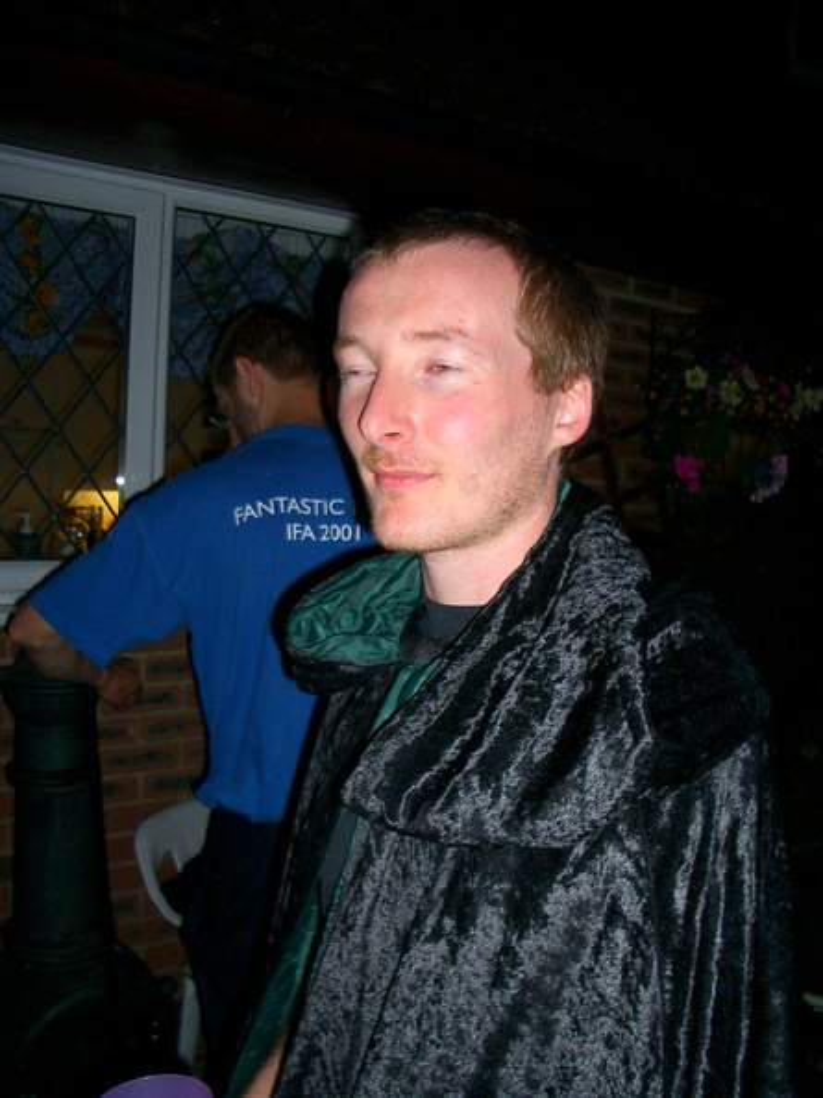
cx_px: 412
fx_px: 1110
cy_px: 549
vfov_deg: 52.6
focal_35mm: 35
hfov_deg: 40.7
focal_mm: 5.8
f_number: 2.6
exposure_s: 1/40
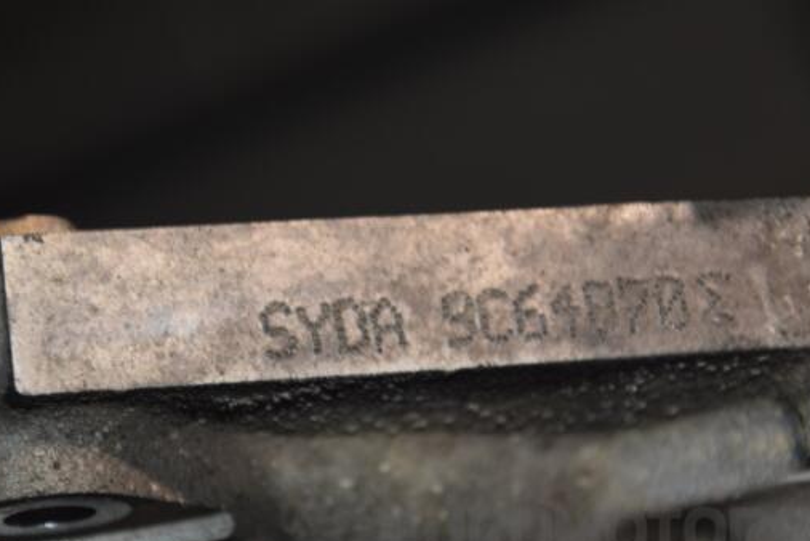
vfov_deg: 7.4
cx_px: 359
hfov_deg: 11.0
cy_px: 319
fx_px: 4201
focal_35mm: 187
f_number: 5.6
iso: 800
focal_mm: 105
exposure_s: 1/60
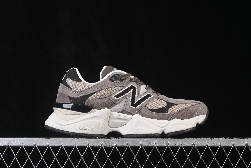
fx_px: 523
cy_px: 84
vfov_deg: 18.2
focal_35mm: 75
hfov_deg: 27.0
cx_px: 126
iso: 160
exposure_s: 1/80
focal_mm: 50
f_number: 8
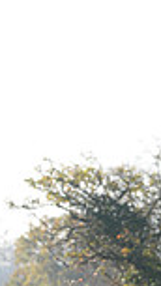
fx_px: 4663
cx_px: -264
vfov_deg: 3.5
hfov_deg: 2.0
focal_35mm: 614
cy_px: 322
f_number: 6.3
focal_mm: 155
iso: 1000
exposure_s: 1/1250
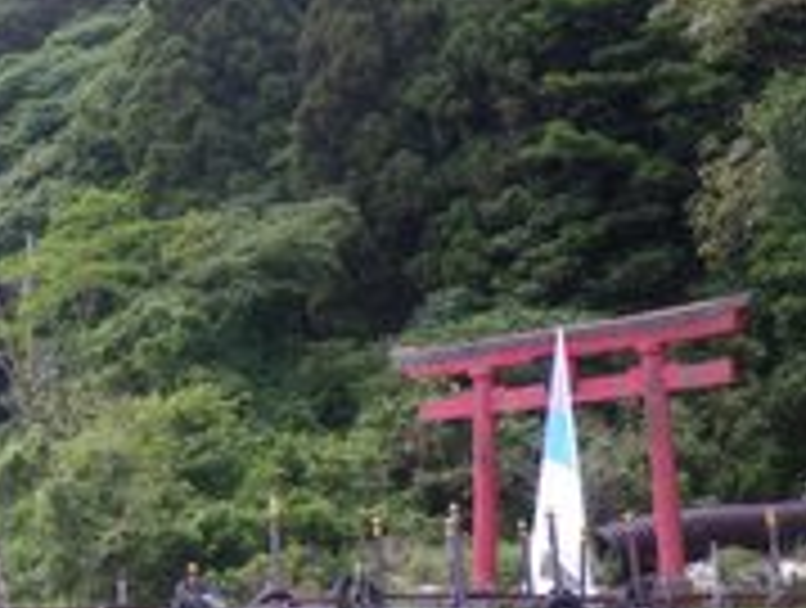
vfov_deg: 17.9
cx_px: 36
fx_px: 1913
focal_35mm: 82
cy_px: 480
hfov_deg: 23.0
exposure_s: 1/100
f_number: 4.2
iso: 50
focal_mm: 7.5
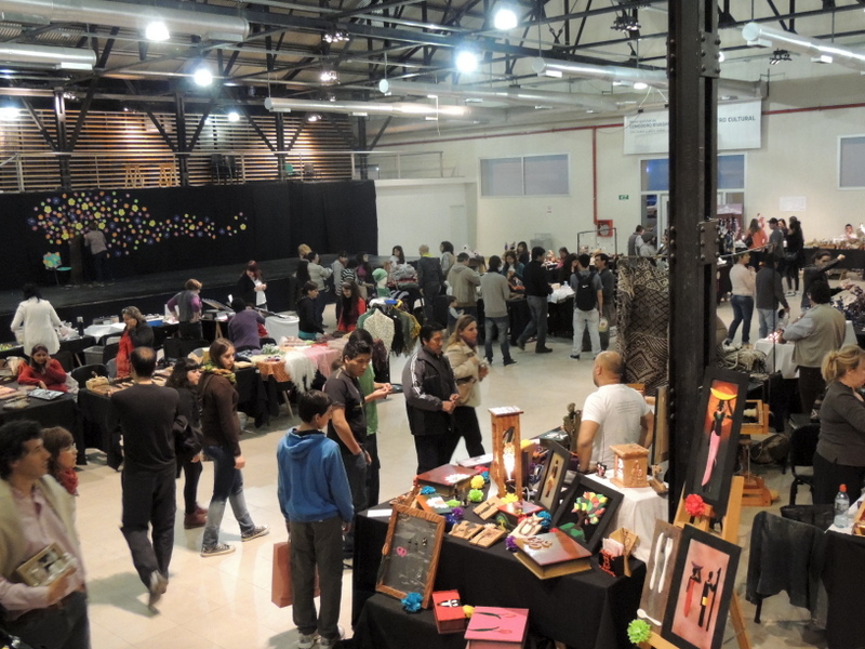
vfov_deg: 40.7
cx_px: 432
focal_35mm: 35
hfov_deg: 52.6
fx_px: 875
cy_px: 324
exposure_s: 1/30
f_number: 3.3
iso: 1600
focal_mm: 6.2
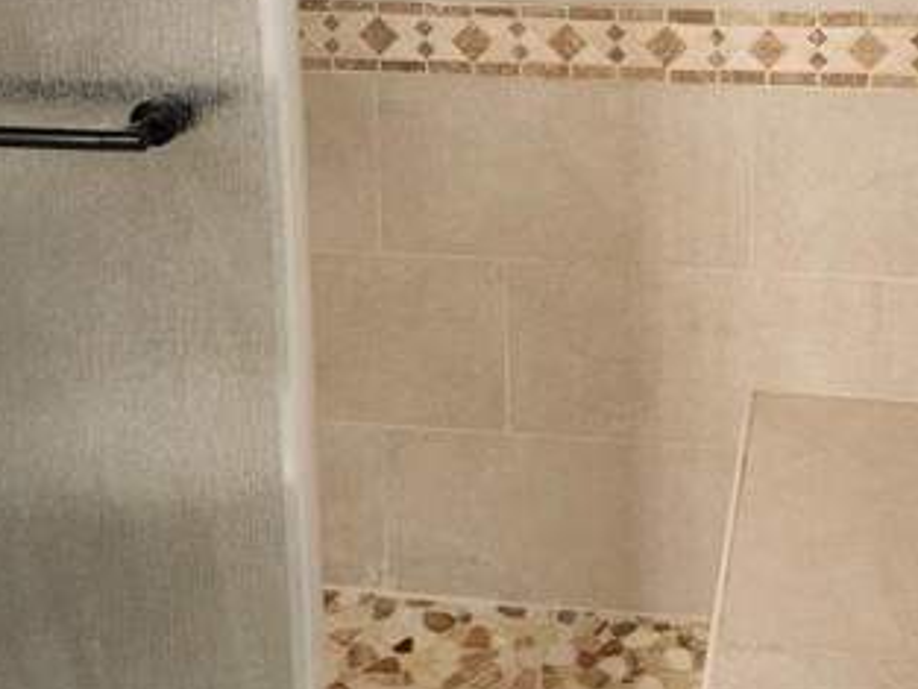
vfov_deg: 29.0
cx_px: 686
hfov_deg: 39.4
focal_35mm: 47
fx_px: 1247
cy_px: 3
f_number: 1.8
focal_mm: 5.4
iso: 320
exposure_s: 1/120
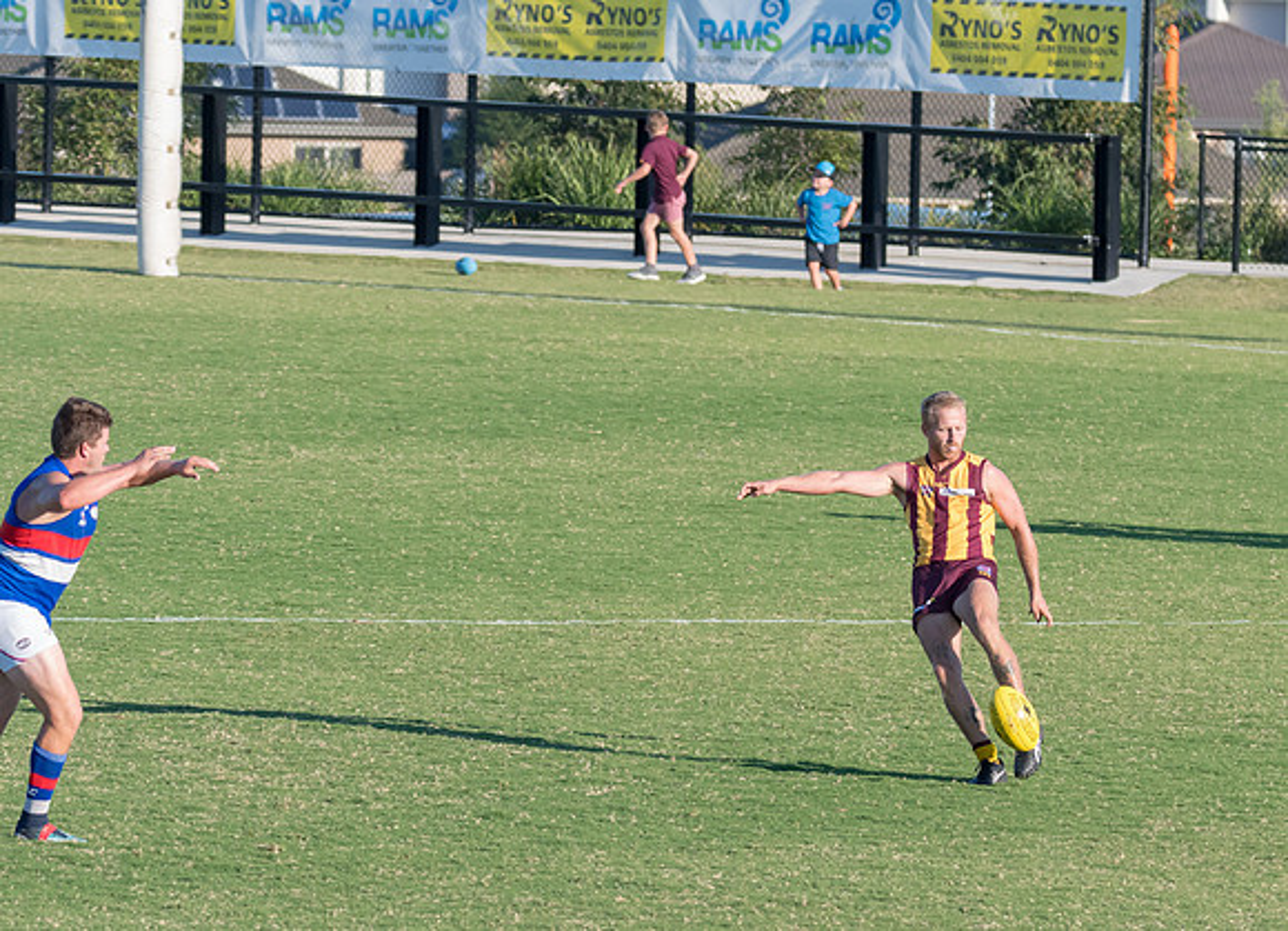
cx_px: 852
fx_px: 14906
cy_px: 506
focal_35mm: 406
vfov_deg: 3.6
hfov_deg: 4.9
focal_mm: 210
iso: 800
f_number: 7.1
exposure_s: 1/1250
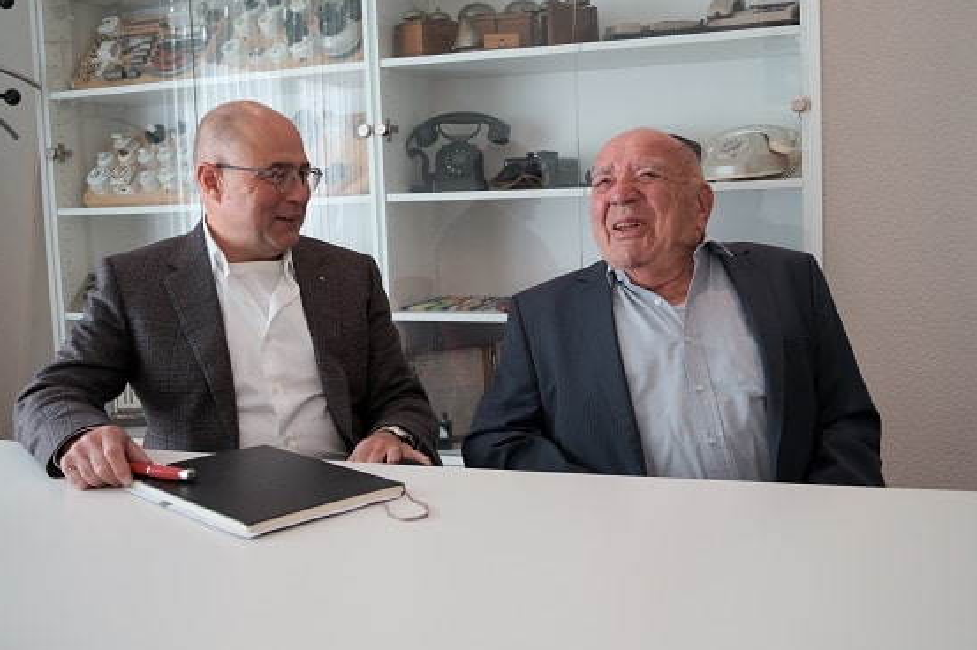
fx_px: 1031
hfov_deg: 50.7
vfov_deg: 35.0
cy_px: 307
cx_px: 491
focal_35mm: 38
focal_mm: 35
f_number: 4
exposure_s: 1/160
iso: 640
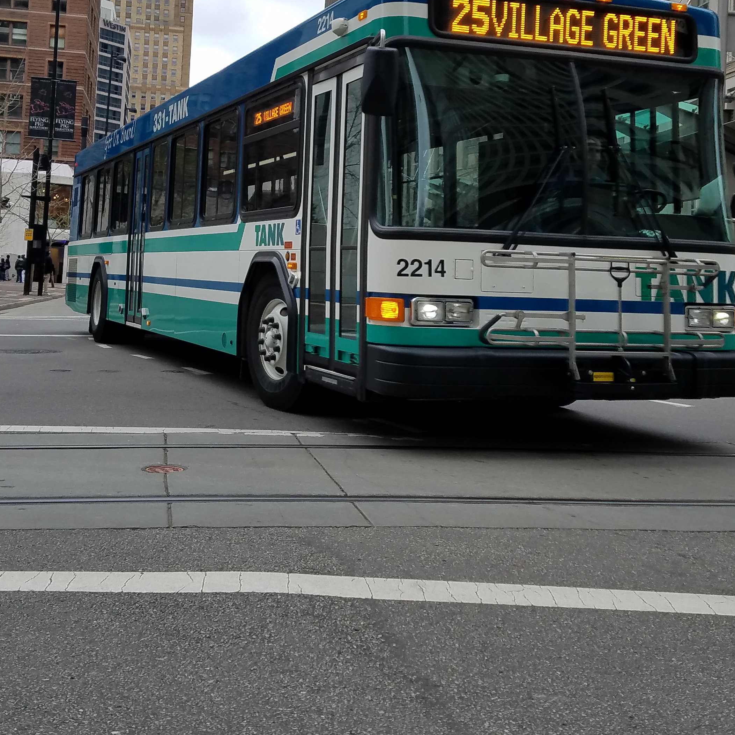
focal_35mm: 44
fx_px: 1057
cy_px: 216
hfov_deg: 38.2
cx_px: 285
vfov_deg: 37.7
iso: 50
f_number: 1.7
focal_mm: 4.2
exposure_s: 1/712
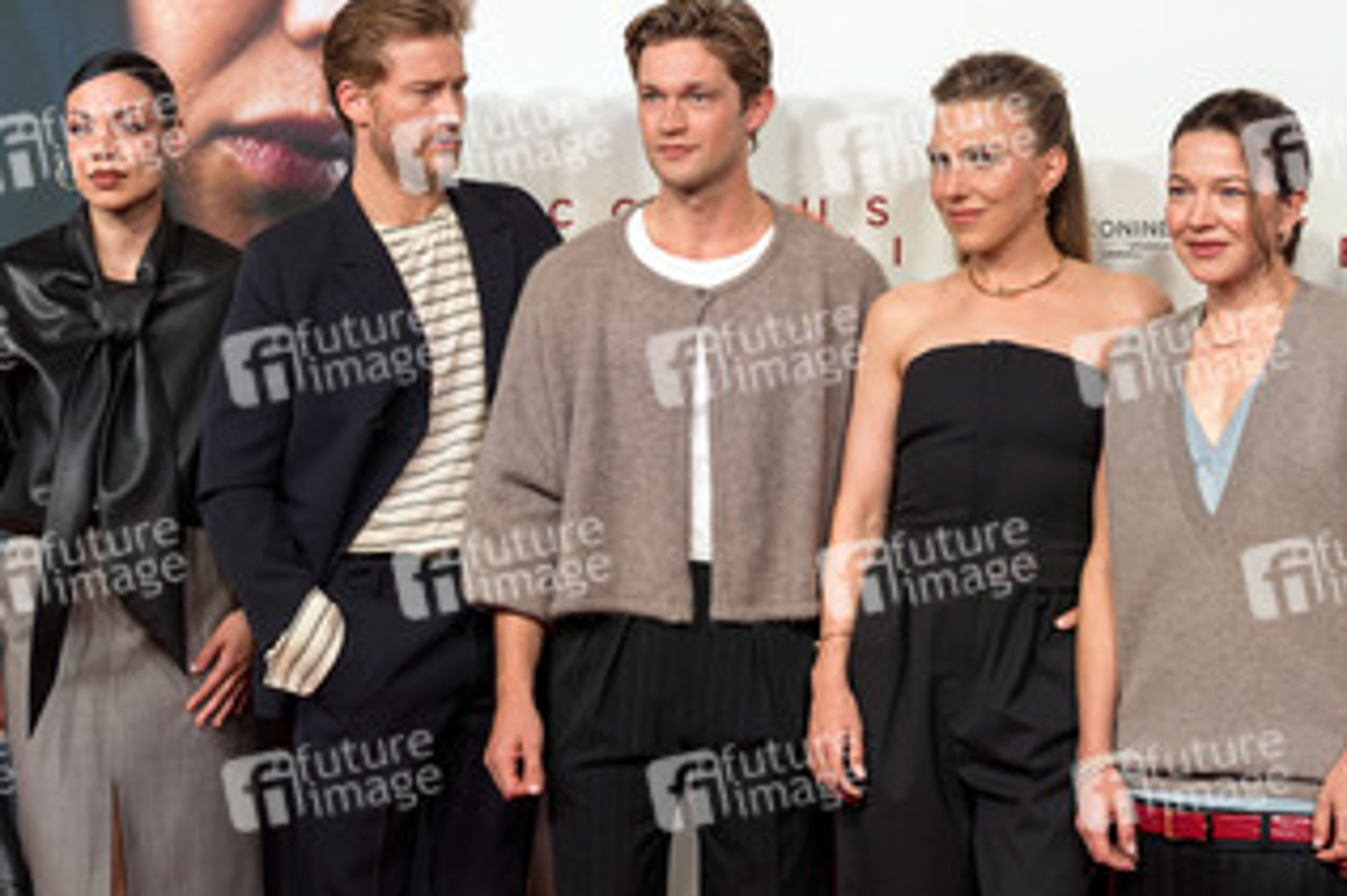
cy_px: 463
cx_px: 814
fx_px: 2393
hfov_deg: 31.3
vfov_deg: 21.2
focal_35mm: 64
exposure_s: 1/250
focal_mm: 45
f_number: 3.2
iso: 320
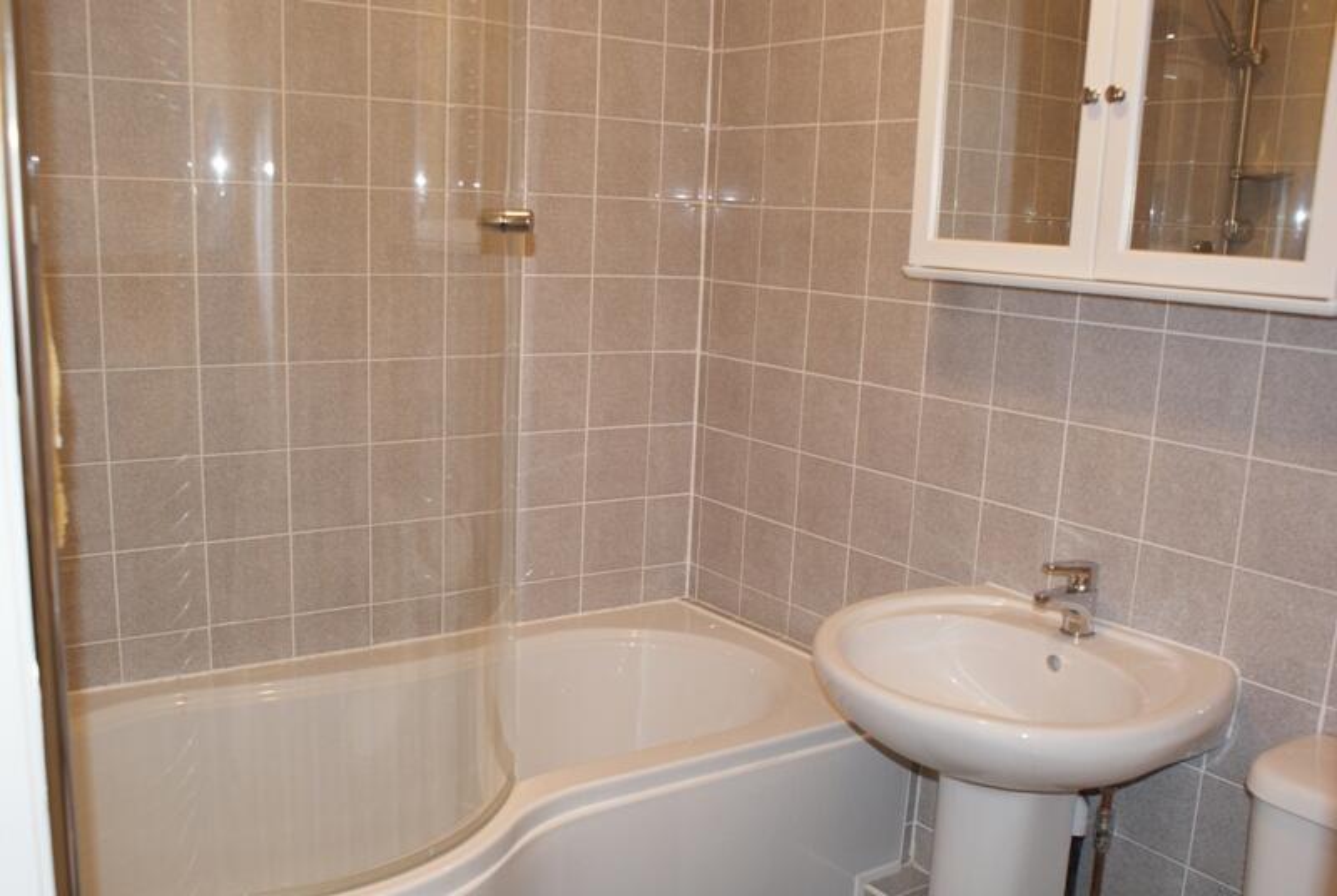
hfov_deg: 57.2
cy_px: 448
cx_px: 668
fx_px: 1227
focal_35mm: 33
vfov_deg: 40.1
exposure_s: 1/60
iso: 400
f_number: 5.6
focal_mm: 22
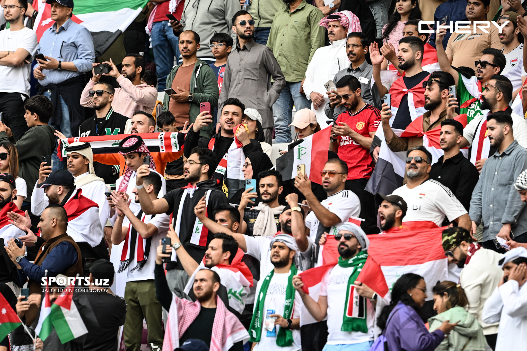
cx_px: 264
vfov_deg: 3.4
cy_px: 176
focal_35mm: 400
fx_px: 5855
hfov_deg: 5.2
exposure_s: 1/1250
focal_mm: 400
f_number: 4
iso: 800
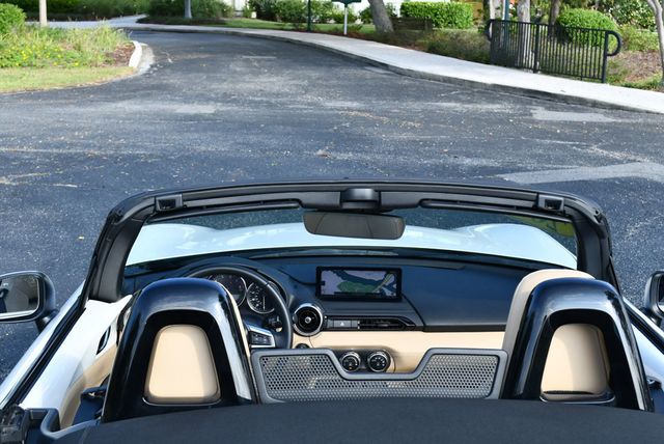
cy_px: 222
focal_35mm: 56
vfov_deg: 24.2
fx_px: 1034
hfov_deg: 35.6
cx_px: 332
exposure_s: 1/250
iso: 200
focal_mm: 28
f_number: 5.6
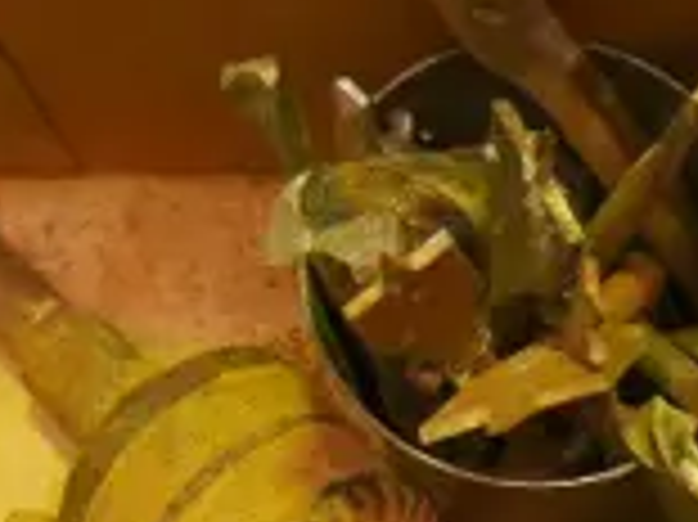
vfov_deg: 5.5
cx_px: 1626
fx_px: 5339
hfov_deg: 7.1
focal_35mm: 265
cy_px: 1136
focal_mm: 20
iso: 3200
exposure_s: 1/80
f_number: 4.6
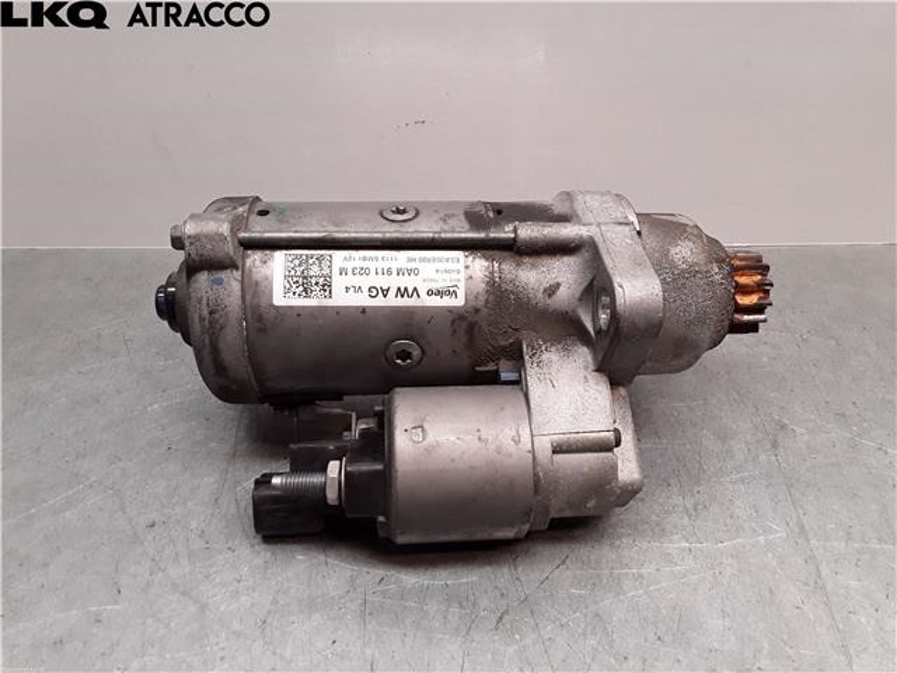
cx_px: 448
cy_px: 336
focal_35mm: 28
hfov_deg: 63.4
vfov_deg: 49.7
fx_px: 726
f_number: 1.9
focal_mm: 2.91
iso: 100
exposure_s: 1/110
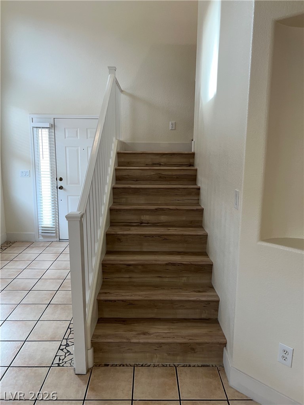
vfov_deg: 67.3
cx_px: 152
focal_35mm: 26
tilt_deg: -7.6
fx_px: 304
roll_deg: -0.3
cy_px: 202
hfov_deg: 53.1
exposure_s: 1/120
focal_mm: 5.7
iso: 50
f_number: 1.5
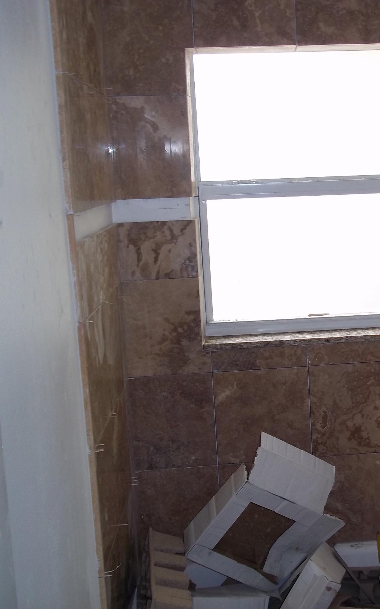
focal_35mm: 51
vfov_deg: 39.6
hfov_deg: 24.7
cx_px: 328
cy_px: 304
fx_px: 845
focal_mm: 6.5
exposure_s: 1/80
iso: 80
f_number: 3.1
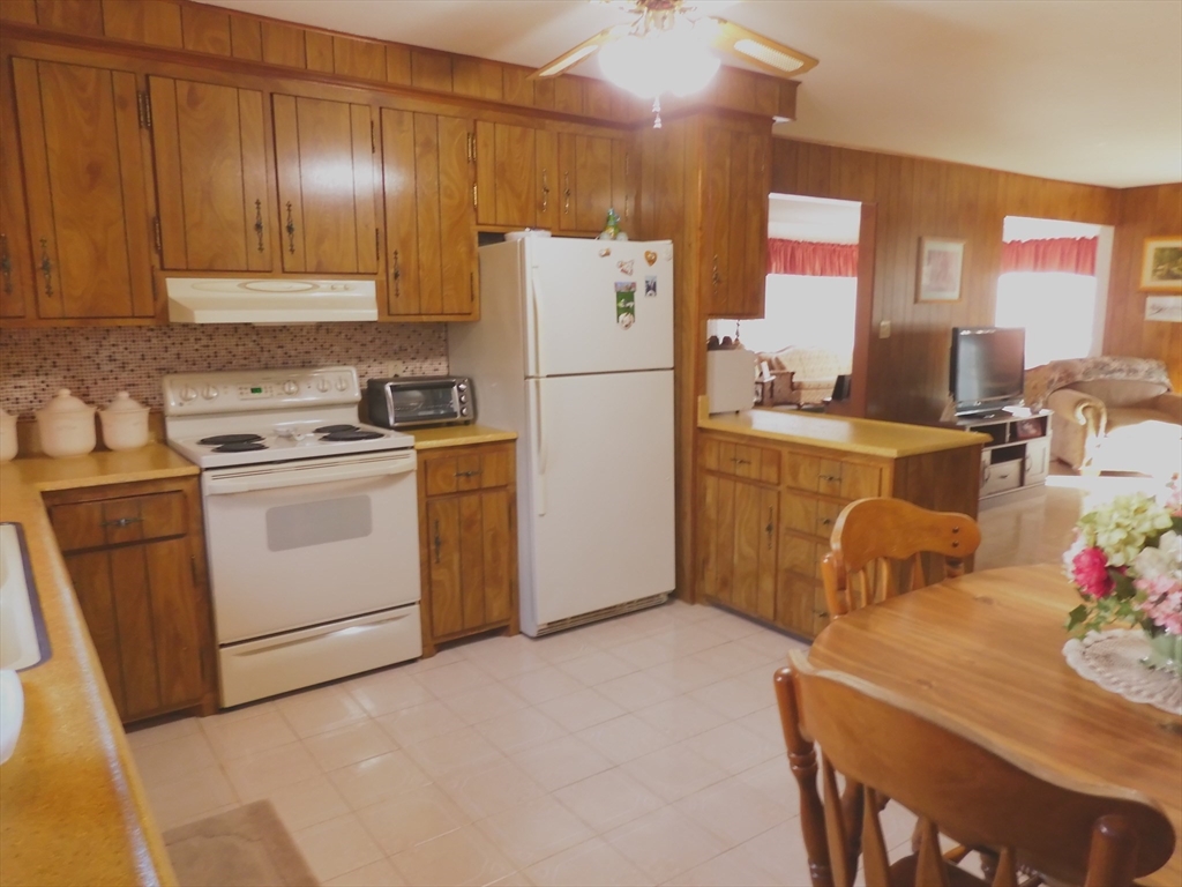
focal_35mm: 24
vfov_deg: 56.8
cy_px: 444
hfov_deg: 71.6
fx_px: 820
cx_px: 591
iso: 400
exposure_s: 1/25
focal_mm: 4.3
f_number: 3.4
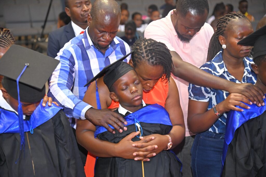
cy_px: 88
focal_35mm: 78
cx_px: 133
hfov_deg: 26.0
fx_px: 576
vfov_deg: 17.5
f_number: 4
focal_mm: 78
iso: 2500
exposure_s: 1/160
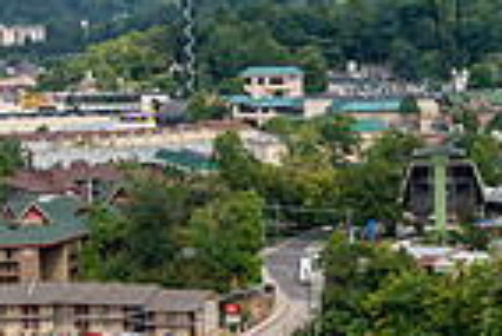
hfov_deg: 17.0
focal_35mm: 114
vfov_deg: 12.0
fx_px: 1591
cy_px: 168
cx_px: 622
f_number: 8
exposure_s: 1/160
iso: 100
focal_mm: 28
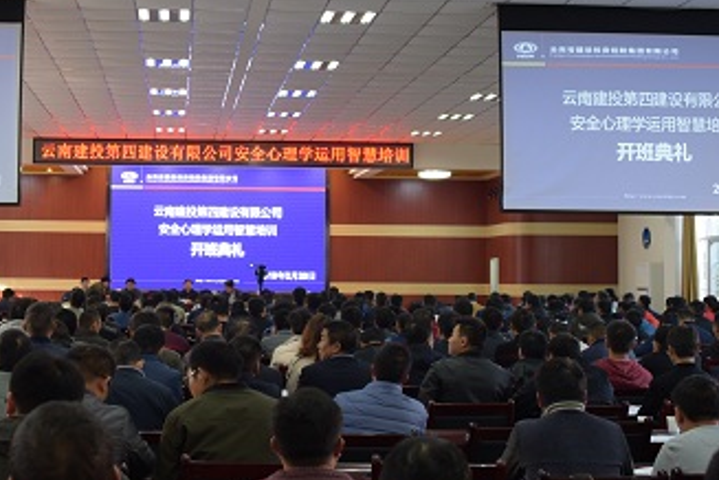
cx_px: 187
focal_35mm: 60
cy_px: 182
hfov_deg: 32.8
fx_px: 1198
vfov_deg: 22.6
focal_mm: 28
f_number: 3.5
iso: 1100
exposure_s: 1/50
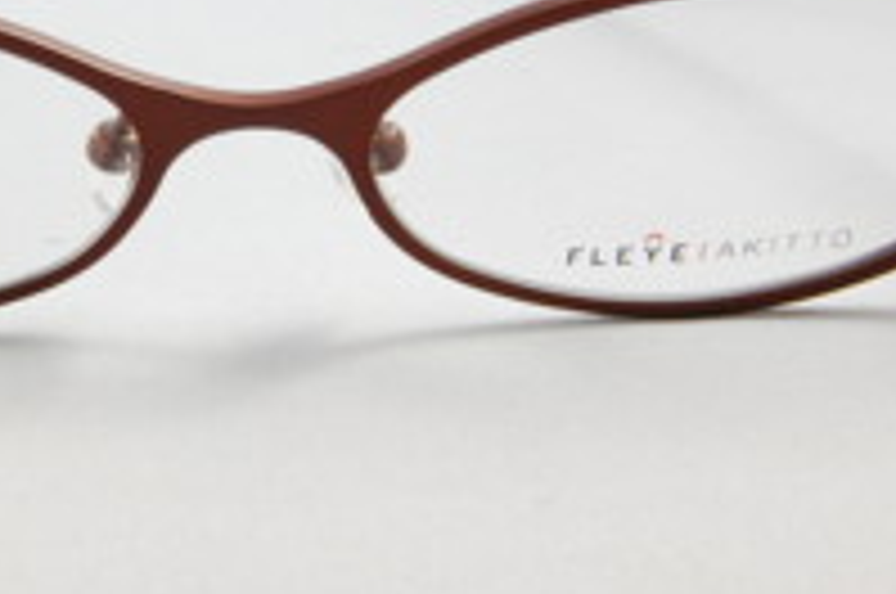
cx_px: 185
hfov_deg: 21.2
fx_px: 2361
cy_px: 133
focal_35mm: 95
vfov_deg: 14.3
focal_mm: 28
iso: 800
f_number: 18
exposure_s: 1/6
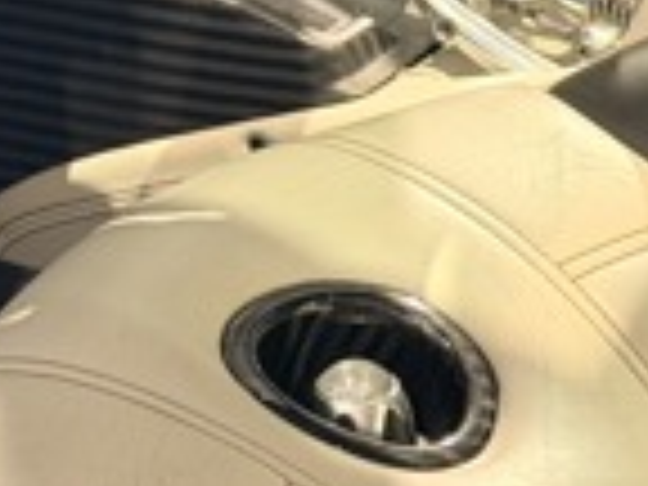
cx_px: 356
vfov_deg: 6.5
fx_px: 4156
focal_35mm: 222
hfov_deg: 8.9
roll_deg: +2.4
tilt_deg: -17.8
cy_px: -414
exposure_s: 1/33
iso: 500
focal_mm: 6.76
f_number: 1.78
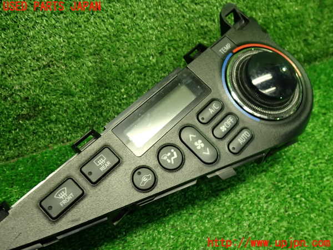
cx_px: 166
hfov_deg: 56.8
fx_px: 308
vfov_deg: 44.2
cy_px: 125
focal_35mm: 32
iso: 200
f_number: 2.4
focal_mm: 5.79
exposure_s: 1/30
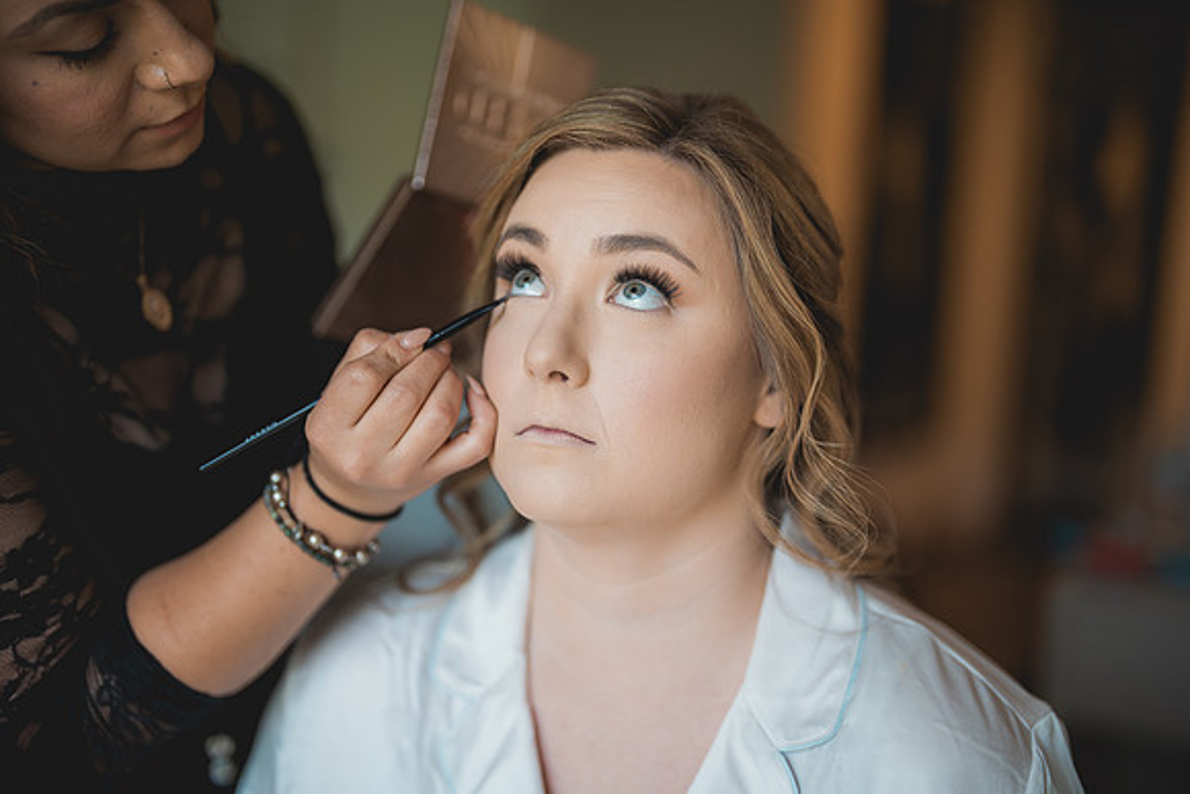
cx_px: 595
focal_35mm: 50
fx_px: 1653
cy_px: 397
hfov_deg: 39.6
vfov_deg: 27.0
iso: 200
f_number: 1.2
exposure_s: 1/200
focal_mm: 50
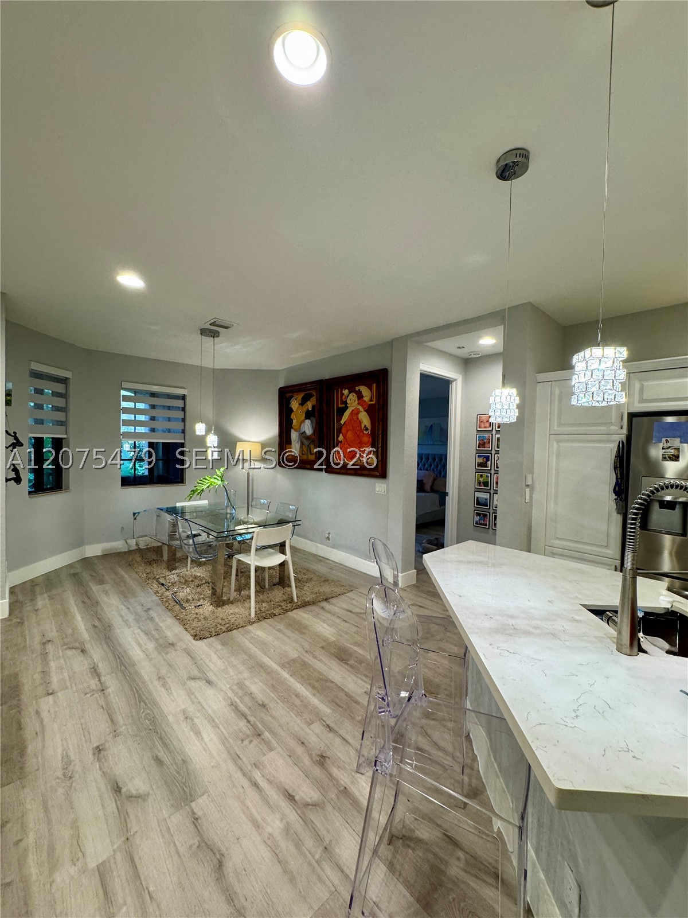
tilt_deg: -2.2
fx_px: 371
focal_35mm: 14
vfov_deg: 102.1
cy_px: 459
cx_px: 344
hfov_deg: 85.7
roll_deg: -1.1
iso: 200
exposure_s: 1/60
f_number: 2.2
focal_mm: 2.22
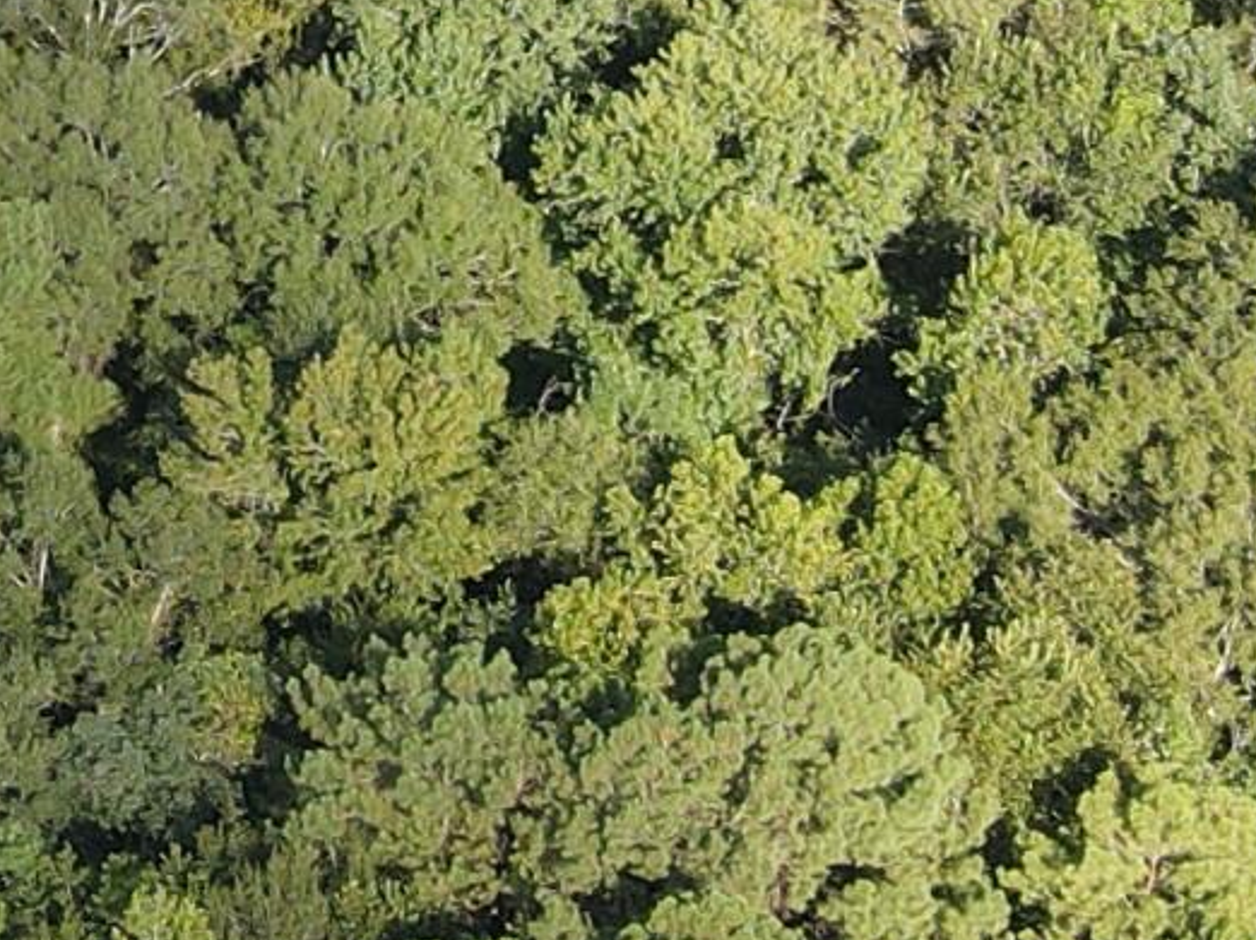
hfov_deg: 13.5
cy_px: -555
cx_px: -570
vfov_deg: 10.3
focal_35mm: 138
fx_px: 5005
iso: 100
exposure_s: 1/180
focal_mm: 4.5
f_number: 2.8
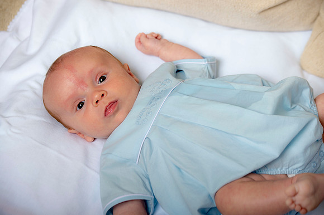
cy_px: 108
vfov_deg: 11.8
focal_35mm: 116
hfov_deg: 17.7
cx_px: 162
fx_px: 1043
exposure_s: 1/200
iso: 250
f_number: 5.6
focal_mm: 116
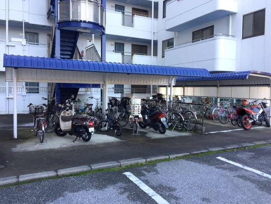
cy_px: 102
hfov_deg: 61.7
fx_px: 227
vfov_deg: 48.2
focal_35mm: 29
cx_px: 136
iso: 32
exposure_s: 1/120
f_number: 2.2
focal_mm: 4.15
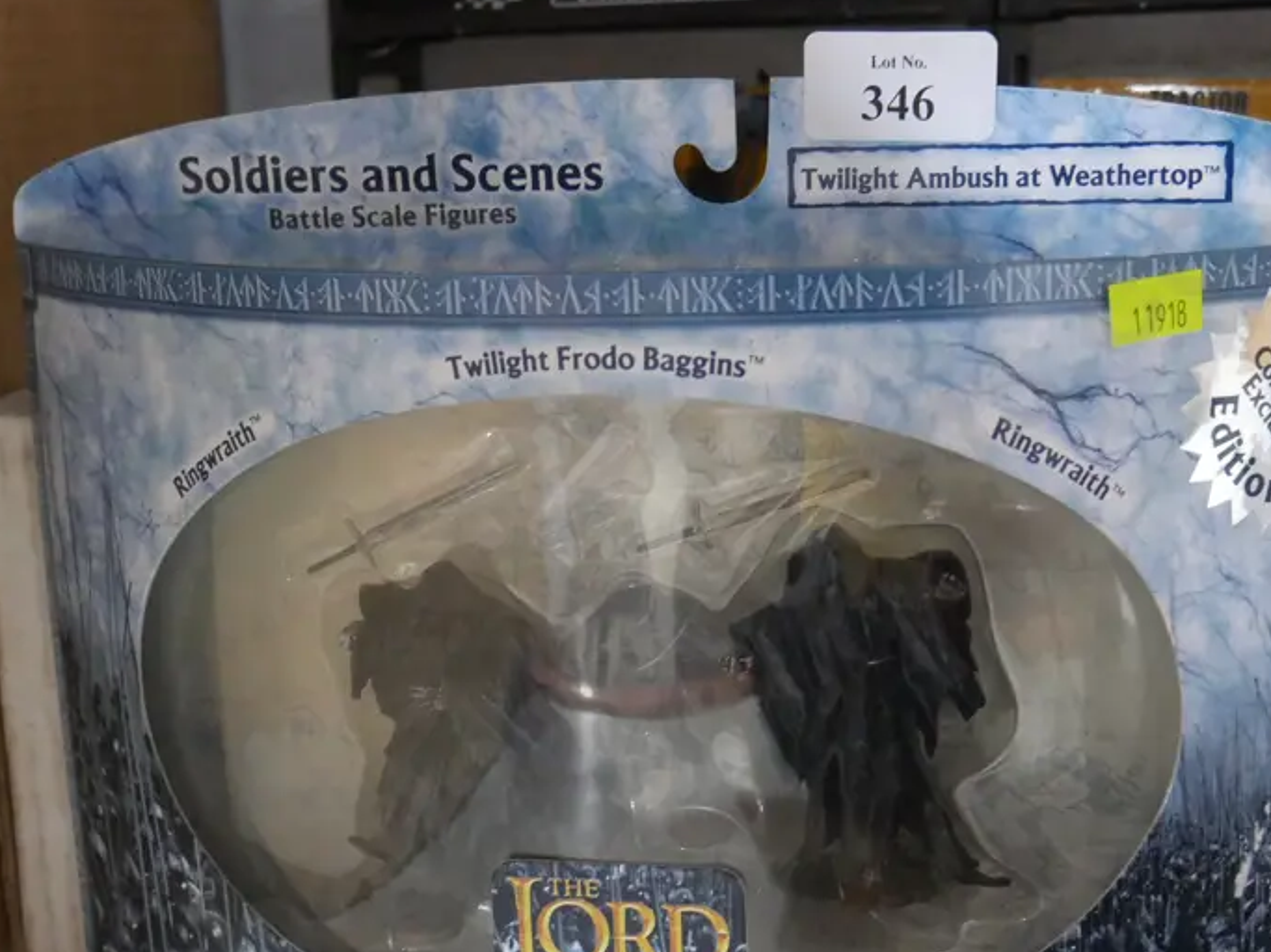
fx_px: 2313
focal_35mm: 63
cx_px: 644
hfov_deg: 30.7
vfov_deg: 23.1
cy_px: 664
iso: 3200
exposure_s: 1/60
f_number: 4.6
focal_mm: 21
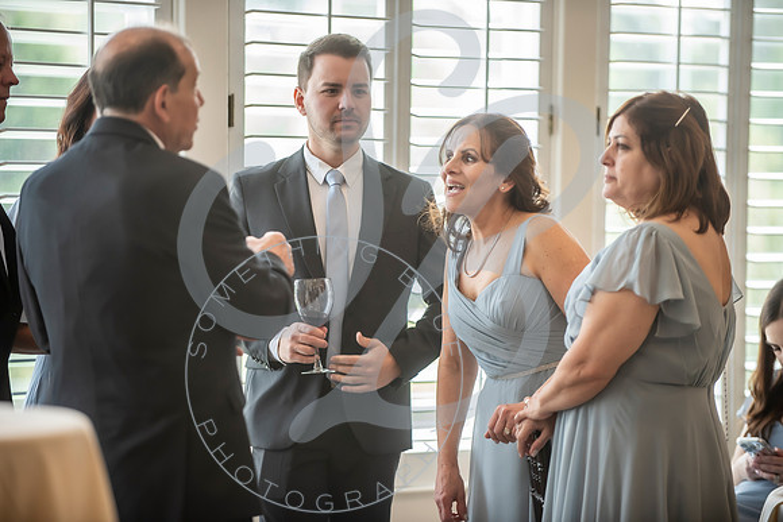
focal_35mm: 160
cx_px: 392
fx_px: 3481
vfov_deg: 8.6
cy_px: 261
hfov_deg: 12.8
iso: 640
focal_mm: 160
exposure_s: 1/250
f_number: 2.8
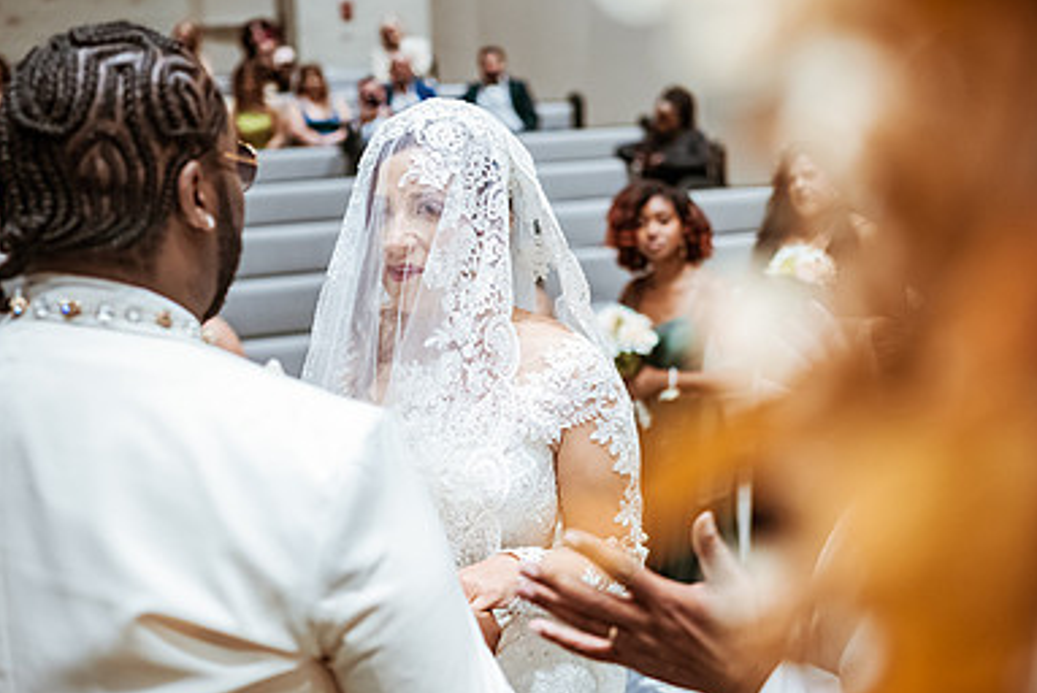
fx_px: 1528
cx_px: 536
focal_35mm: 53
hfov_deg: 37.5
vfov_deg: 25.6
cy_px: 340
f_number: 1.8
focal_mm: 35
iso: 1000
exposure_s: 1/500
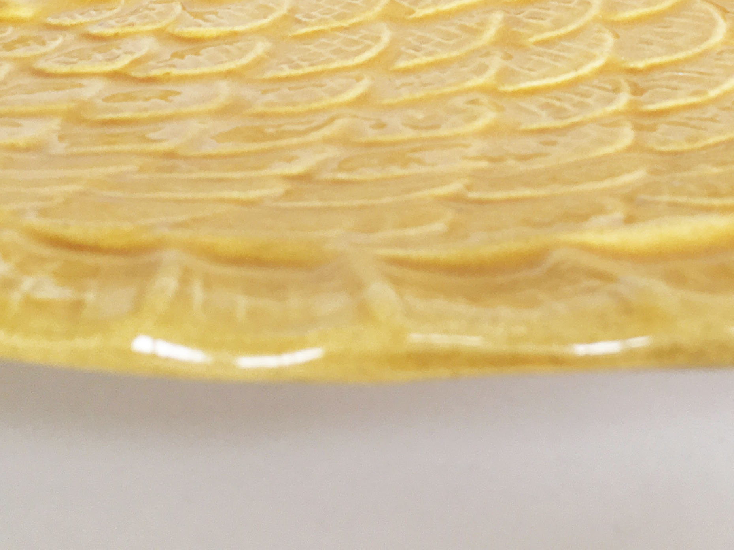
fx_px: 1336
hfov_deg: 30.1
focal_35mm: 63
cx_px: 575
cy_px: -23
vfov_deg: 22.3
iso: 32
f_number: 2.2
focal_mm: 4.15
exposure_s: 1/100
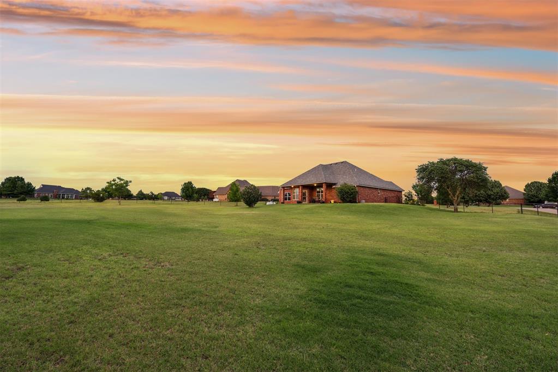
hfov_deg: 96.7
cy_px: 186
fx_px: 248
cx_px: 279
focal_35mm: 16
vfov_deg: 73.7
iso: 200
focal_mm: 16
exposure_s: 1/6
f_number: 8
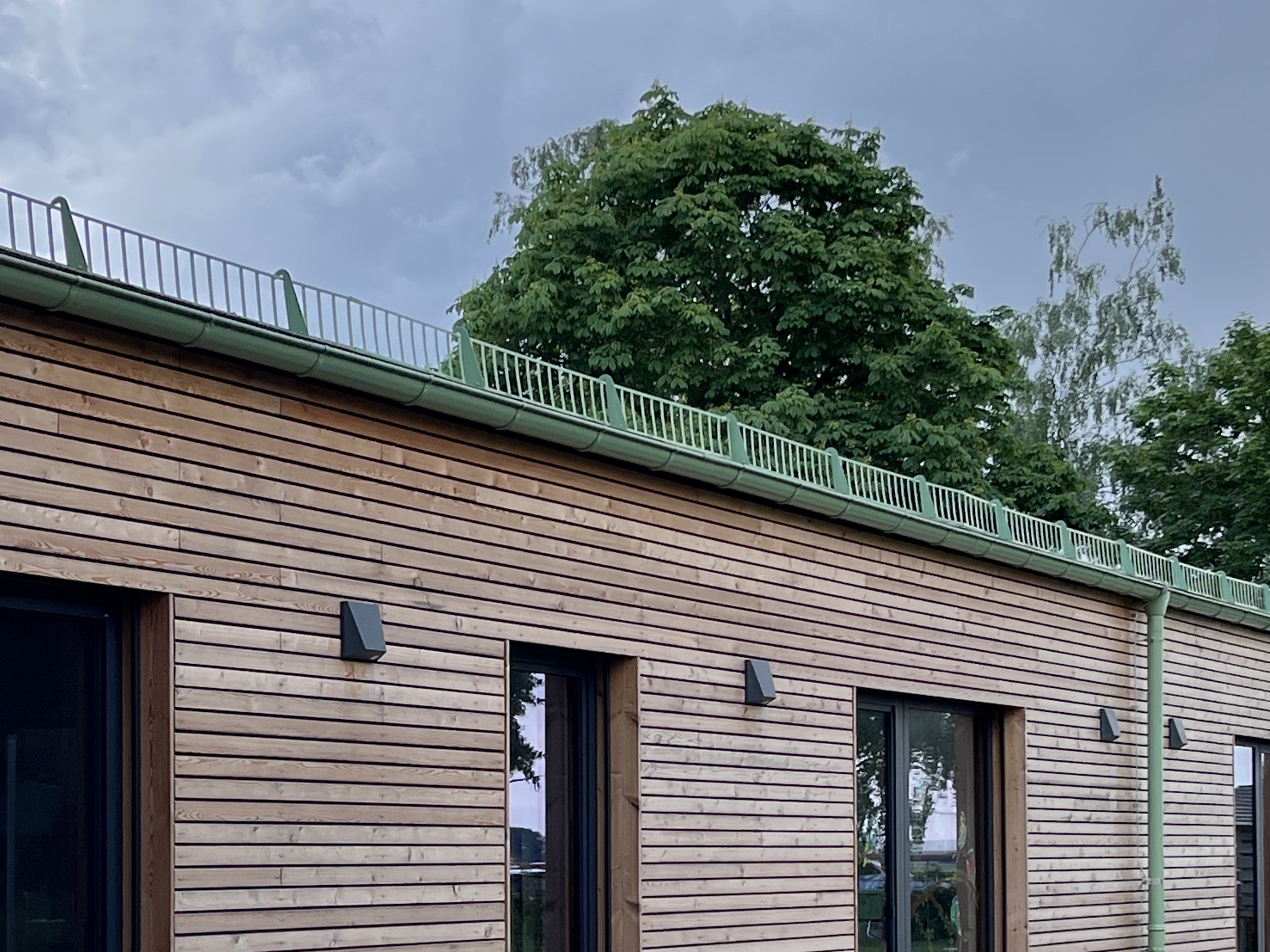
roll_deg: +0.5
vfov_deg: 20.4
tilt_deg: -0.3
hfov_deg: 27.4
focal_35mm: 71
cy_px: 795
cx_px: 561
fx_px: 2604
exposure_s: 1/967
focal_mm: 5.1
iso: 50
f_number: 1.6
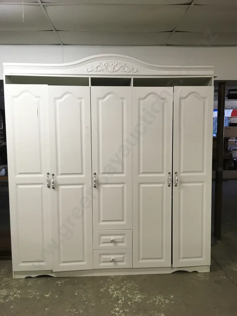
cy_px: 158
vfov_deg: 61.7
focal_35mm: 29
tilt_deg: -6.4
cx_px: 118
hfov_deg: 48.2
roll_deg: +1.3
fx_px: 265
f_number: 2.2
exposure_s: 1/33
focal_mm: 4.15
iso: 32
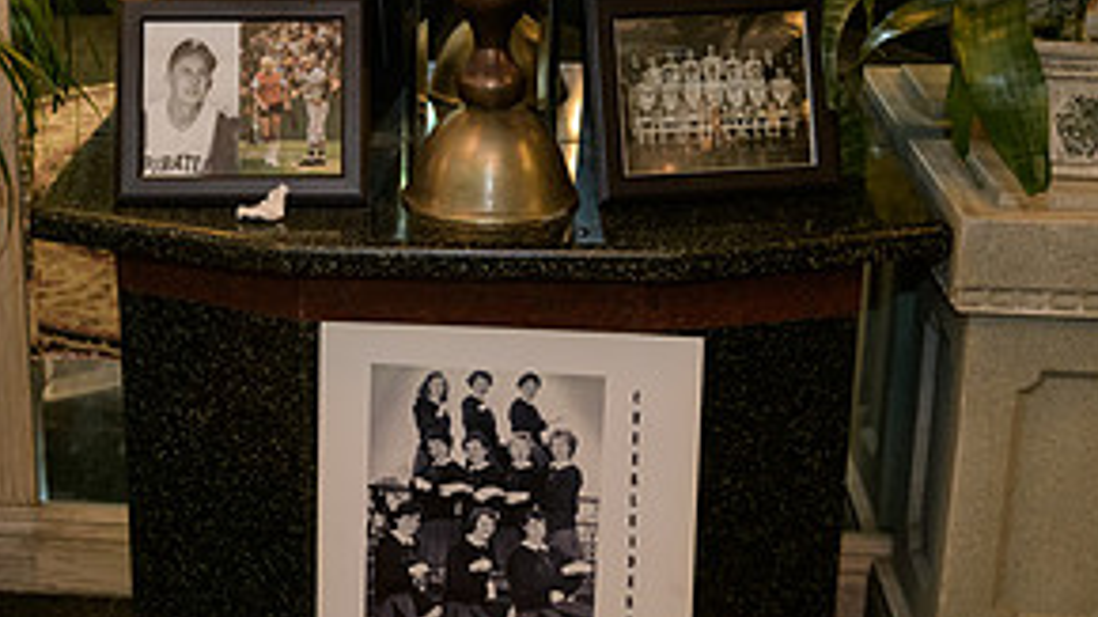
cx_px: 337
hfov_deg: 31.1
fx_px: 1950
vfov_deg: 18.0
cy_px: 225
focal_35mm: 67
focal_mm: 32
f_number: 3.2
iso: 1600
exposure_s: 1/125
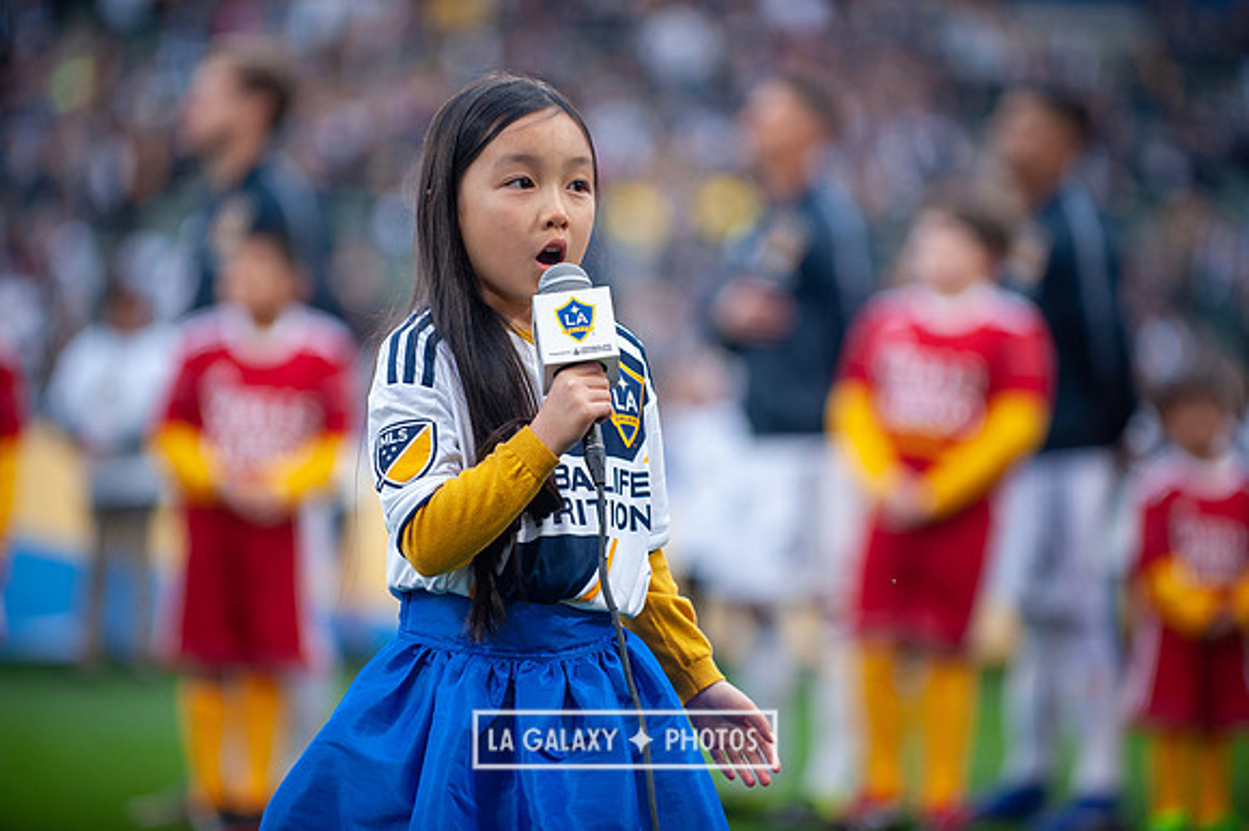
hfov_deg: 11.4
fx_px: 6241
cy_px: 416
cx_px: 624
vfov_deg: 7.6
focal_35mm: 180
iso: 640
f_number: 2.8
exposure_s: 1/640
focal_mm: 180
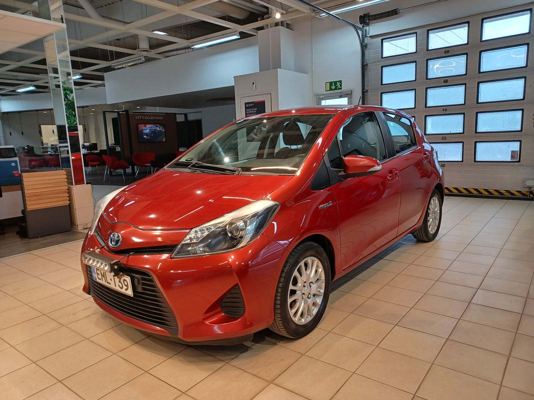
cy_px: 200
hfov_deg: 69.4
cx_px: 267
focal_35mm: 25
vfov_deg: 54.9
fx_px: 386
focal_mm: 4.6
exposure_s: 1/50
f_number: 1.8
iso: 50
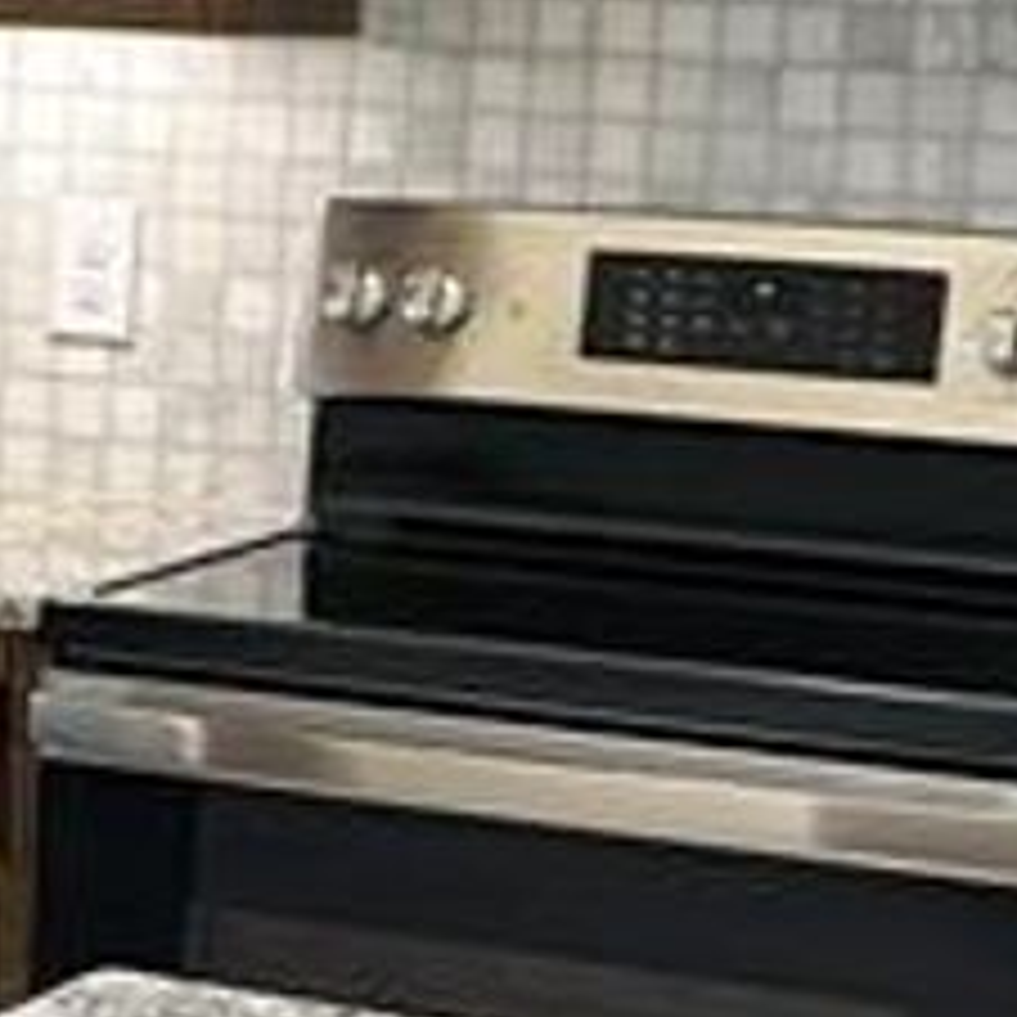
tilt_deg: -4.5
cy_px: 322
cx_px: -549
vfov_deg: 12.5
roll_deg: -2.7
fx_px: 4620
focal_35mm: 139
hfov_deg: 11.9
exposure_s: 1/60
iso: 125
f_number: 1.5
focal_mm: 5.7
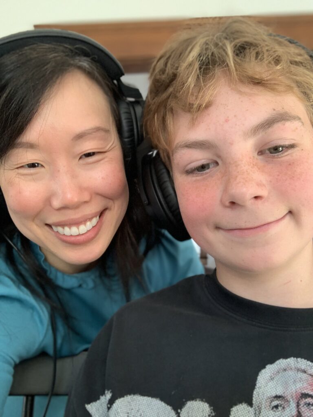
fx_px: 386
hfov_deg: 44.2
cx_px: 156
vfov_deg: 56.8
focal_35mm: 32
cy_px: 208
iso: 125
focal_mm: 2.87
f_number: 2.2
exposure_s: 1/60
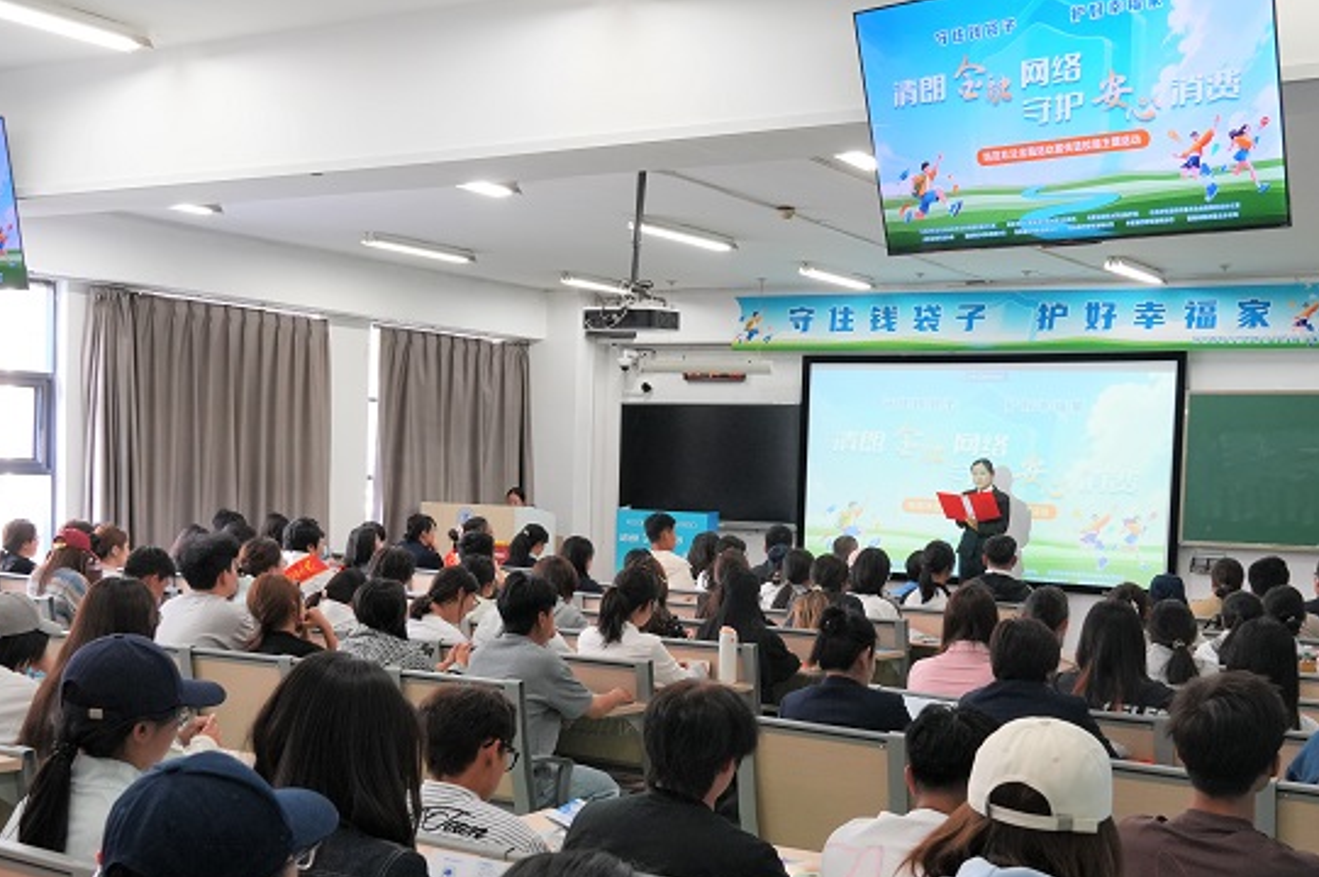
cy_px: 565
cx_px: 688
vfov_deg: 30.5
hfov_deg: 44.8
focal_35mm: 44
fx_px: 1600
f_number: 7.1
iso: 1000
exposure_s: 1/40
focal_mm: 21
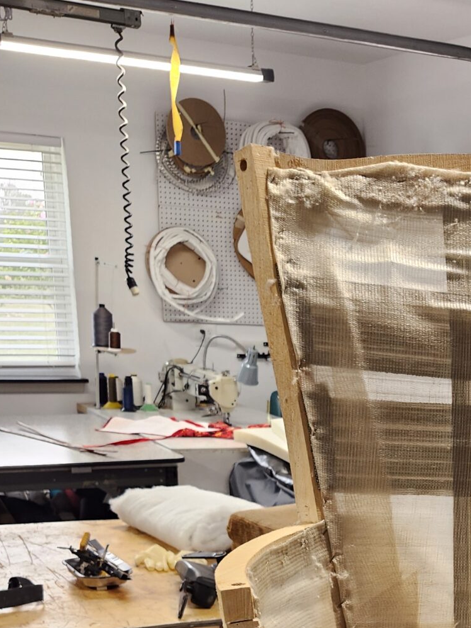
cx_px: 507
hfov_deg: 23.4
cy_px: 664
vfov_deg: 29.9
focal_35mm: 59
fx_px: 1071
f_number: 1.8
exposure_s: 1/120
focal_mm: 5.54
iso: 125
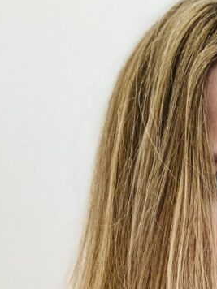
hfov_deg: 16.0
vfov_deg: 19.4
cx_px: 165
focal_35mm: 92
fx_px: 769
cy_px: 394
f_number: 2.2
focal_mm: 2.87
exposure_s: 1/50
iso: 250
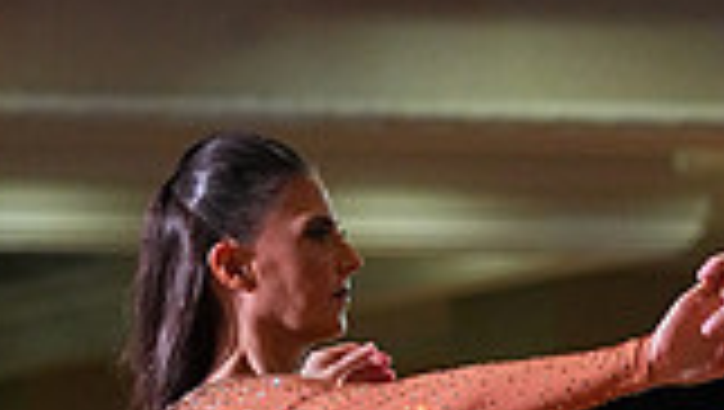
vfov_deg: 2.1
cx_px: 659
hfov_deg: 3.8
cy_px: 960
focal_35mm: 569
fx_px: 10936
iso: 6400
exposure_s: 1/400
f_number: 5
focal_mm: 151
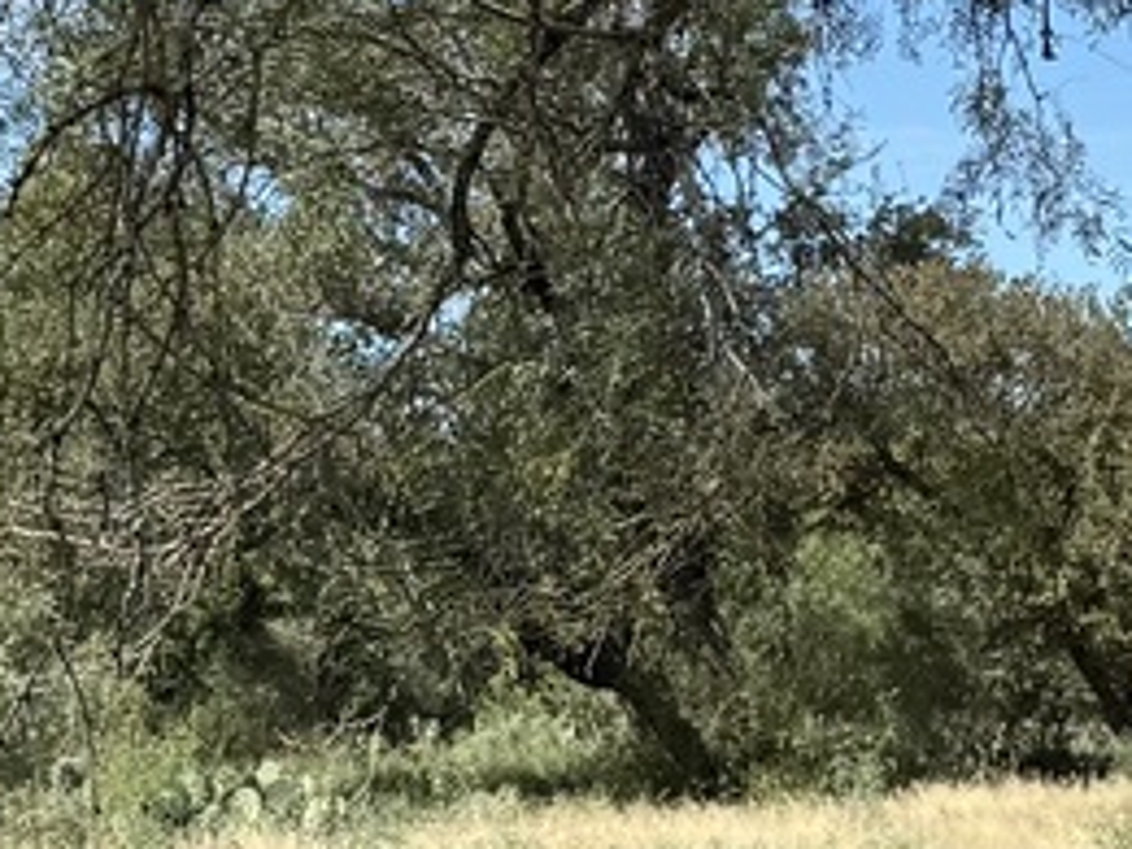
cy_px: 627
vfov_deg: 11.1
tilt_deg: -0.1
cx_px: 1189
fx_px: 4349
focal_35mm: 133
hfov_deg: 14.5
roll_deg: +1.3
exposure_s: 1/2959
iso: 80
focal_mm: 6.76
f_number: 1.78
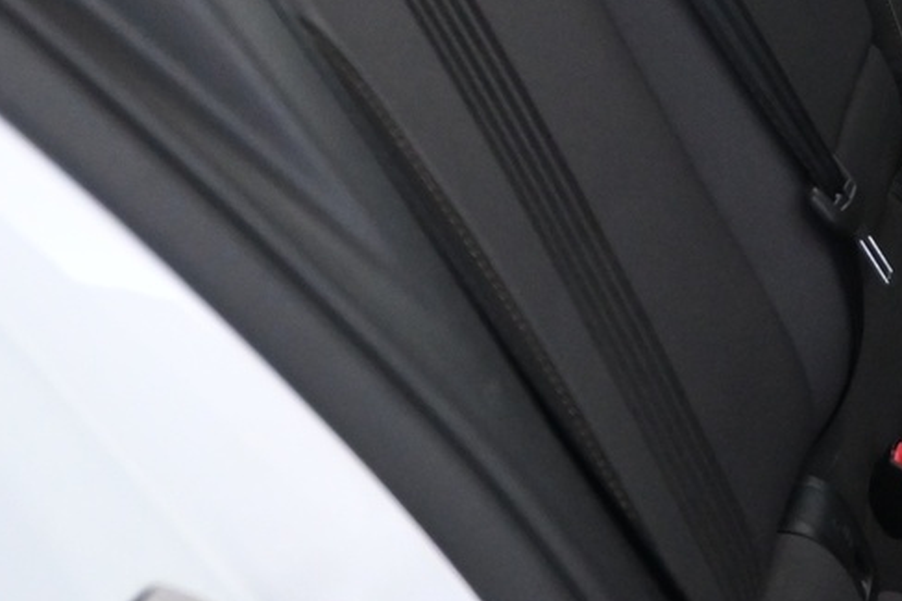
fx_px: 2371
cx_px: 1179
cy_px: -166
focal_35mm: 95
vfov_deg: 13.9
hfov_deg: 19.8
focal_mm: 19
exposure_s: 1/30
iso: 2500
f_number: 3.8
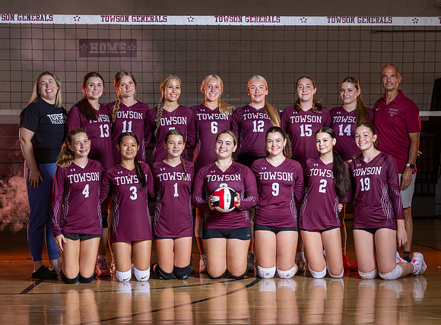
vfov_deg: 16.1
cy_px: 159
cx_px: 244
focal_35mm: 91
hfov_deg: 21.7
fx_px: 1151
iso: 160
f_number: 6.3
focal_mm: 77
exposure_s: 1/200
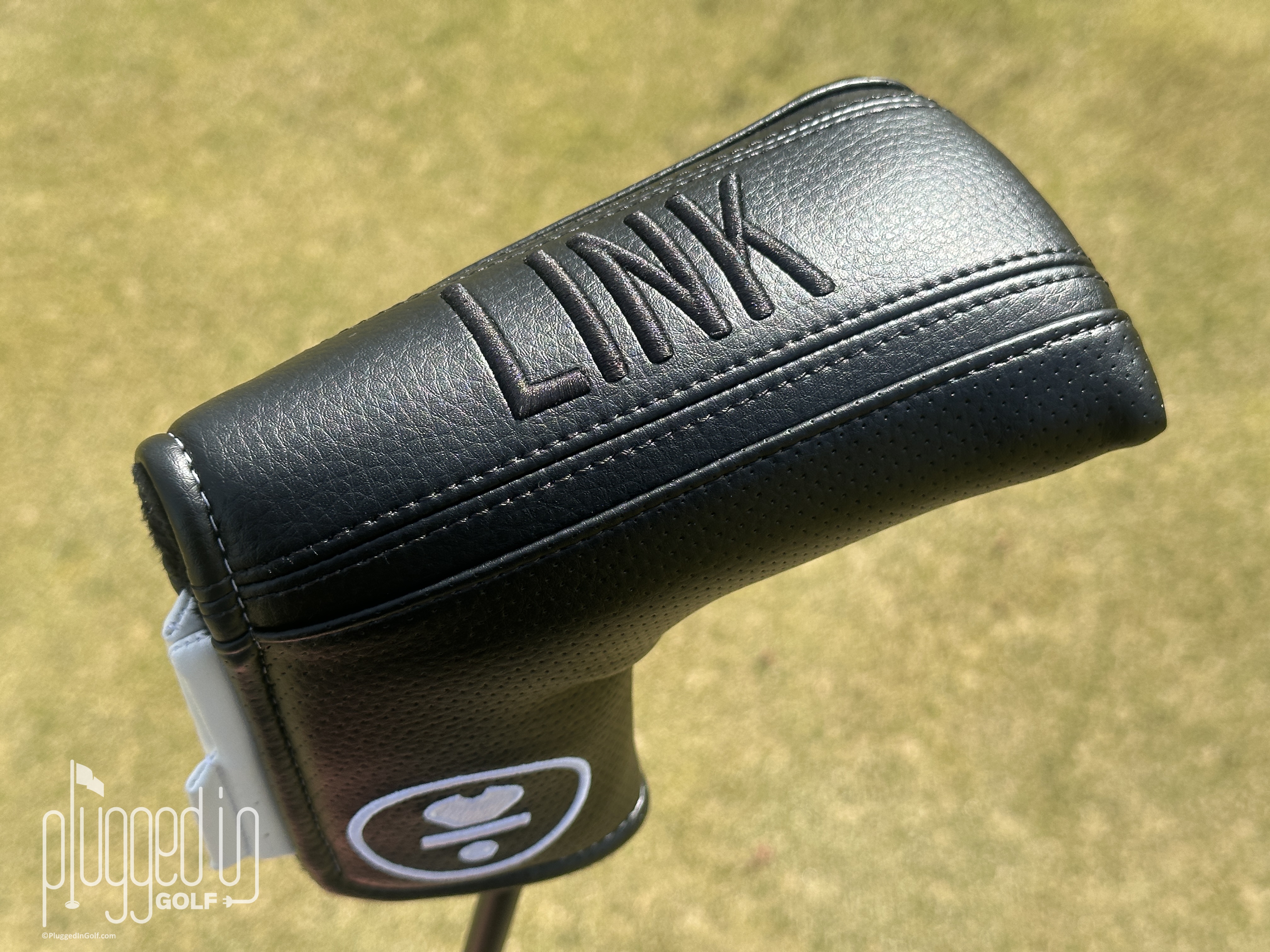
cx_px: 635
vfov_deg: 30.3
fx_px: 1761
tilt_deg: -55.3
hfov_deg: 39.7
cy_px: 476
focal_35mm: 48
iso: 64
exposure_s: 1/1475
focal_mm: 6.86
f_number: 1.78
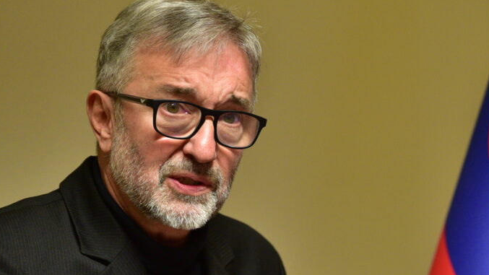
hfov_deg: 7.3
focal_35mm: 297
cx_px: 411
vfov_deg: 4.1
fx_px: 3851
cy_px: 126
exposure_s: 1/320
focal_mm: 160
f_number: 2.8
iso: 1600
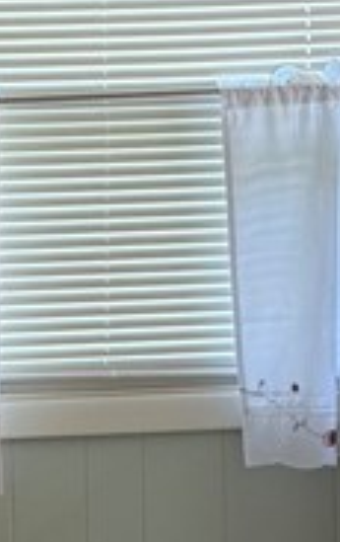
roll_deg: +0.9
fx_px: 2097
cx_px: 157
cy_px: 21
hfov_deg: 9.3
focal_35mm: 142
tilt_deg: -2.6
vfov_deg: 14.5
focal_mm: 6.76
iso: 250
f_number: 1.78
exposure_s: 1/120
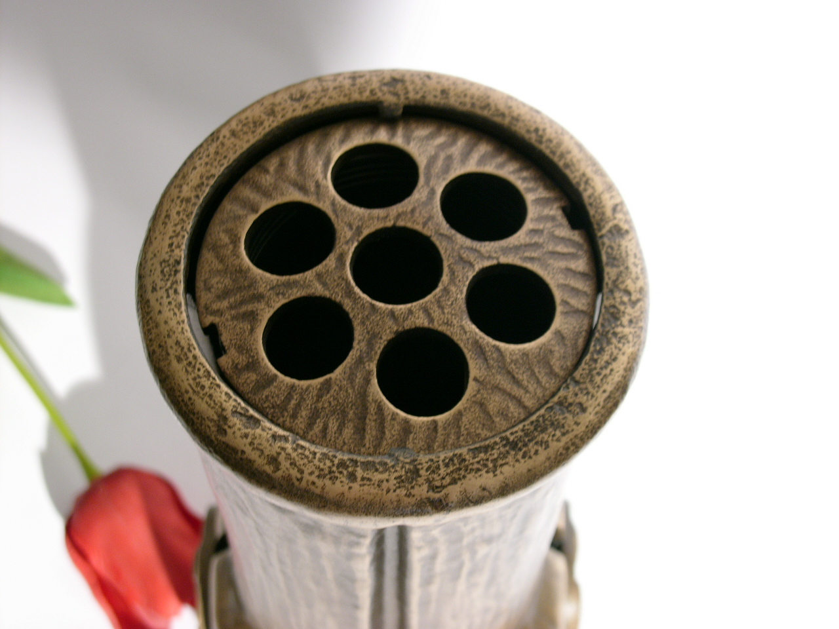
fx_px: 1745
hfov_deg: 27.0
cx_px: 420
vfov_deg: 20.4
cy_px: 314
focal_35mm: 72
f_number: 3.6
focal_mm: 18.1
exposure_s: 1/40
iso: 100
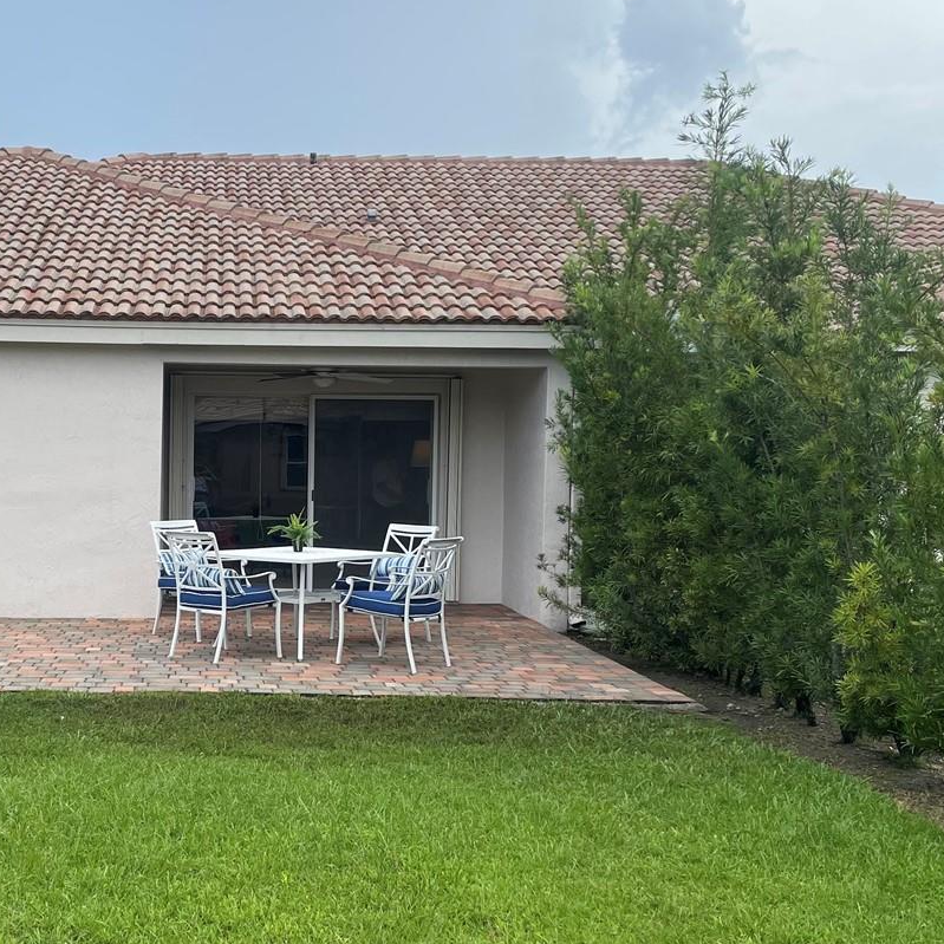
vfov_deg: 36.8
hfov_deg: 35.8
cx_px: 216
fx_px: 1419
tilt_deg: -1.1
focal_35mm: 46
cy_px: 482
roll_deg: -1.1
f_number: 1.6
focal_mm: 4.2
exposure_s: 1/1770
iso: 32
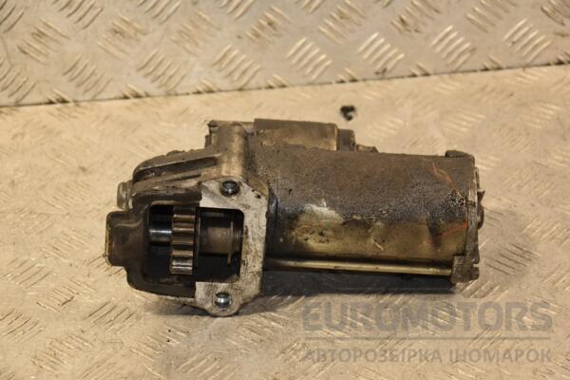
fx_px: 1472
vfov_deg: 14.7
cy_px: 190
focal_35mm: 93
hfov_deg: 21.9
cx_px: 285
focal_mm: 62
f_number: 5.3
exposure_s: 1/100
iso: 800
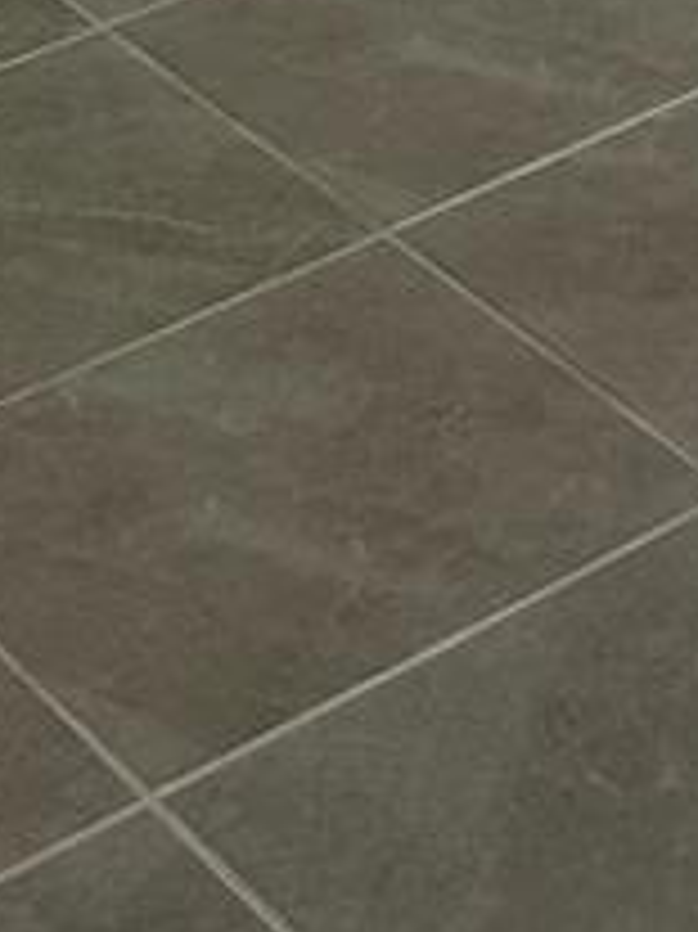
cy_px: -752
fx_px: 3741
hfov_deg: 10.1
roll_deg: -0.4
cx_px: 1202
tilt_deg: -16.0
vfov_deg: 12.9
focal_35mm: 139
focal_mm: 6.86
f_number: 1.78
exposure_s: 1/167
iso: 64
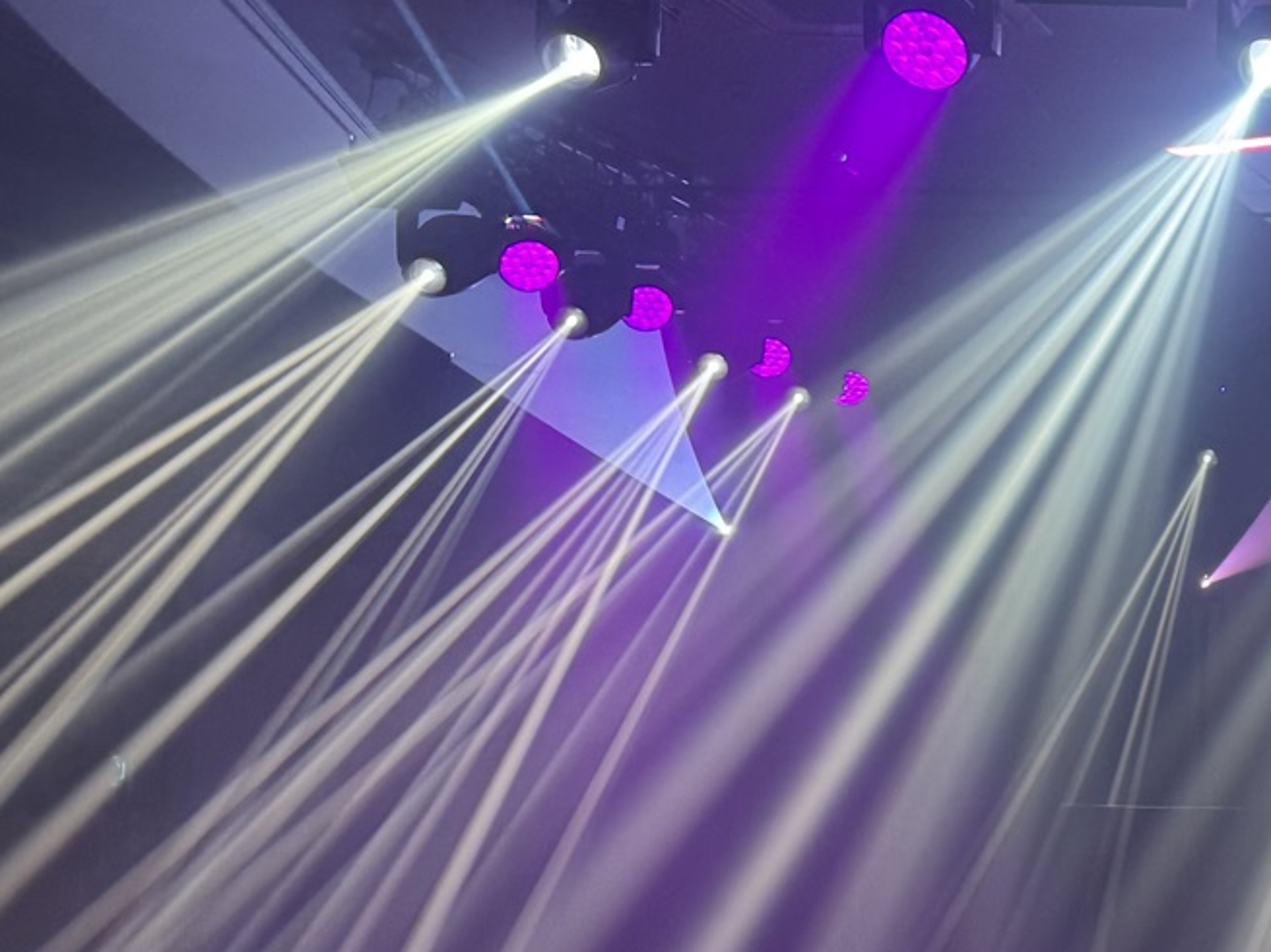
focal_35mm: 66
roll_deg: -1.2
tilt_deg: +2.8
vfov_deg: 22.2
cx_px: 1591
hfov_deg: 25.8
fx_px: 2423
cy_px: 615
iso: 125
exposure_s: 1/64
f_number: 1.78
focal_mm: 6.76
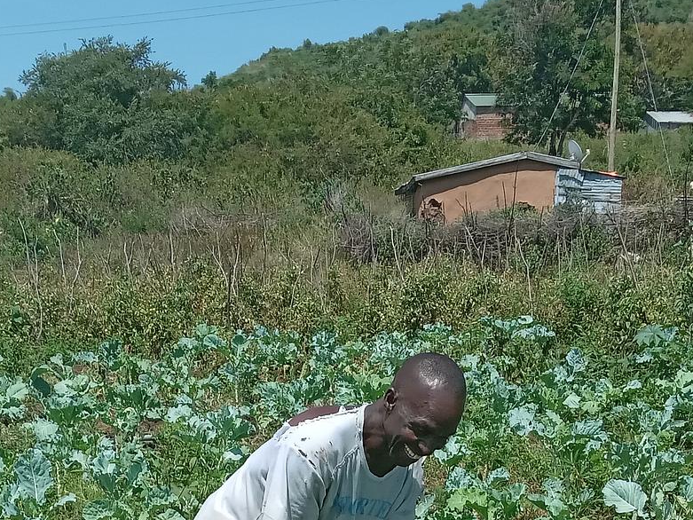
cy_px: 605
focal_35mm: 86
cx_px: 335
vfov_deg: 16.5
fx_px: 1722
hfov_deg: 22.8
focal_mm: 3.38
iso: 125
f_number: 2.8
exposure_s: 1/500
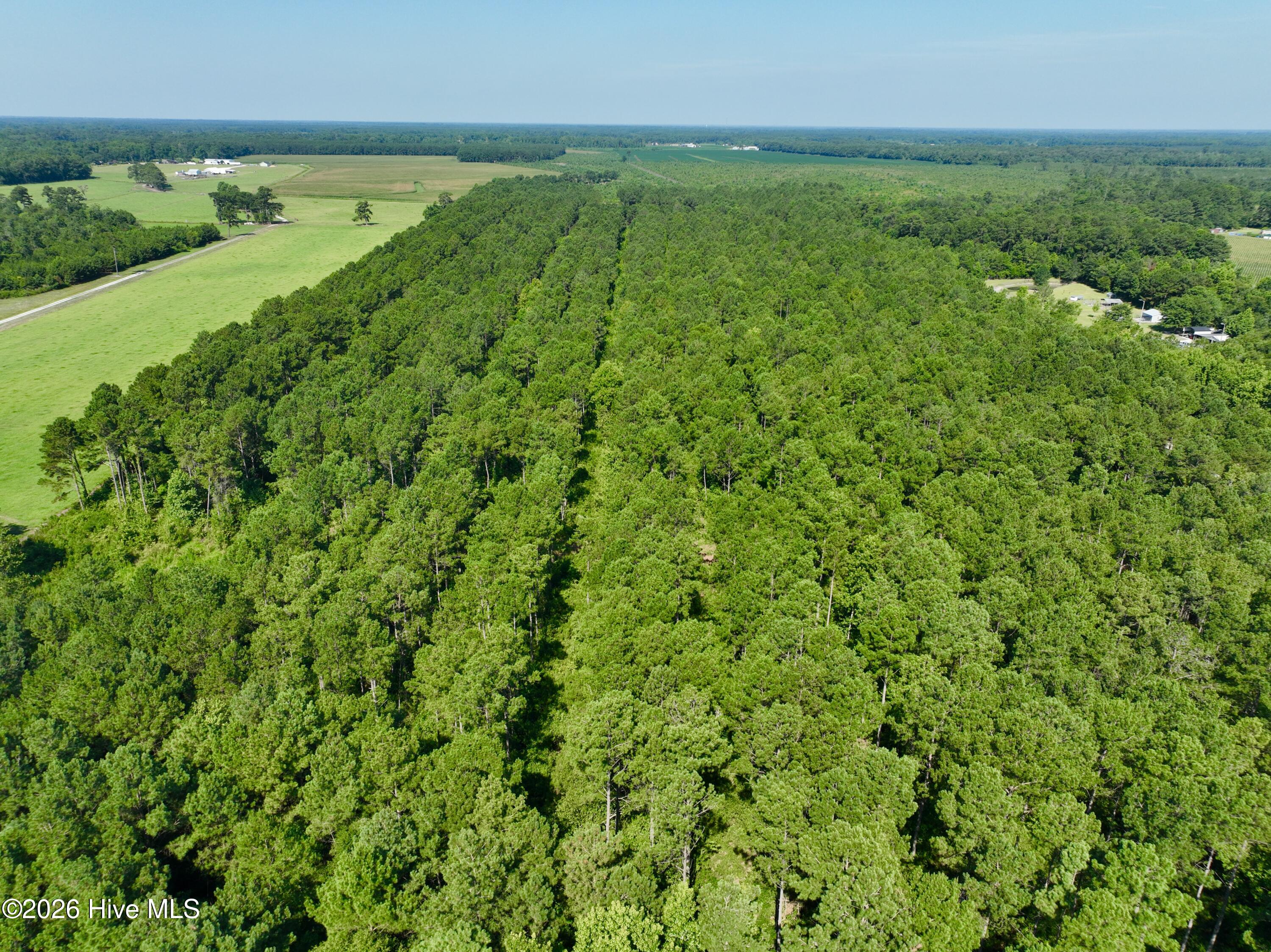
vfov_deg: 56.8
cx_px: 636
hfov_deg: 71.6
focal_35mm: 24
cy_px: 476
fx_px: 881
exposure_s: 1/1250
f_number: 2.8
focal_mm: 12.29
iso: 100
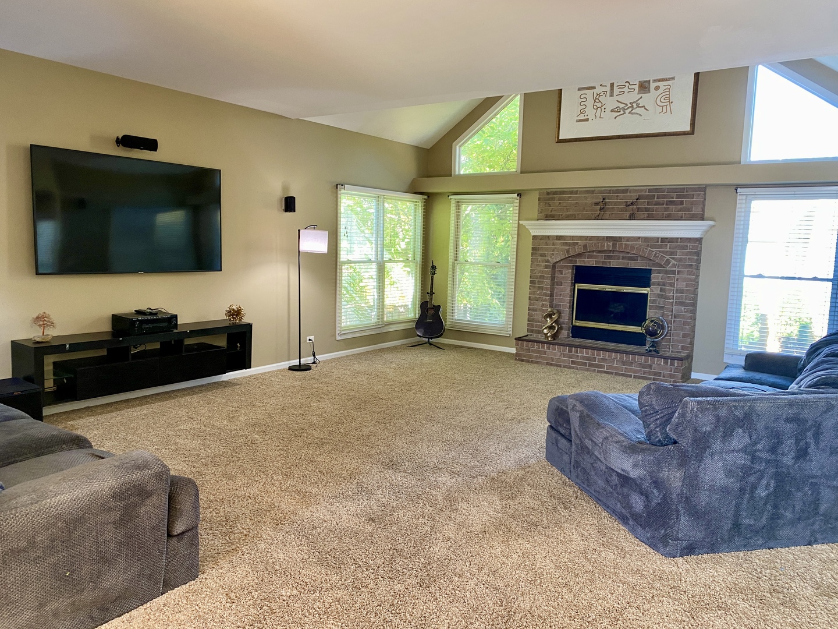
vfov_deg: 53.1
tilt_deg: -7.1
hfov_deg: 67.3
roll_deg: -2.4
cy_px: 314
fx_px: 629
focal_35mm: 26
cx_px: 419
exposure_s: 1/60
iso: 160
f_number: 1.8
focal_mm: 4.25
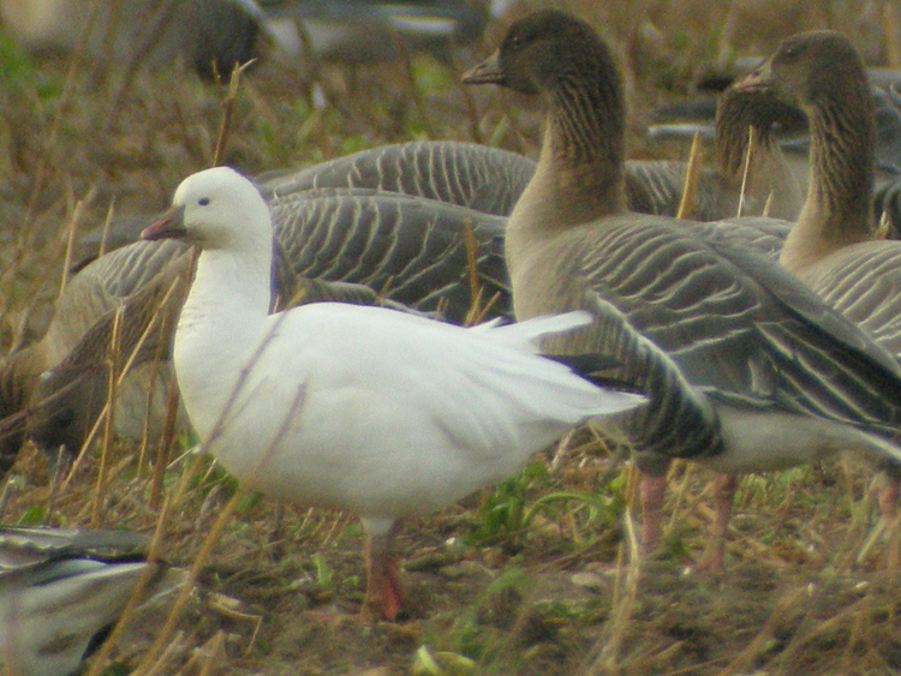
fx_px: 3281
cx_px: 450
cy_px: 338
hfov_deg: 15.6
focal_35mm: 126
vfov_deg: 11.8
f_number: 6.5
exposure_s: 1/167
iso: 200
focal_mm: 26.3
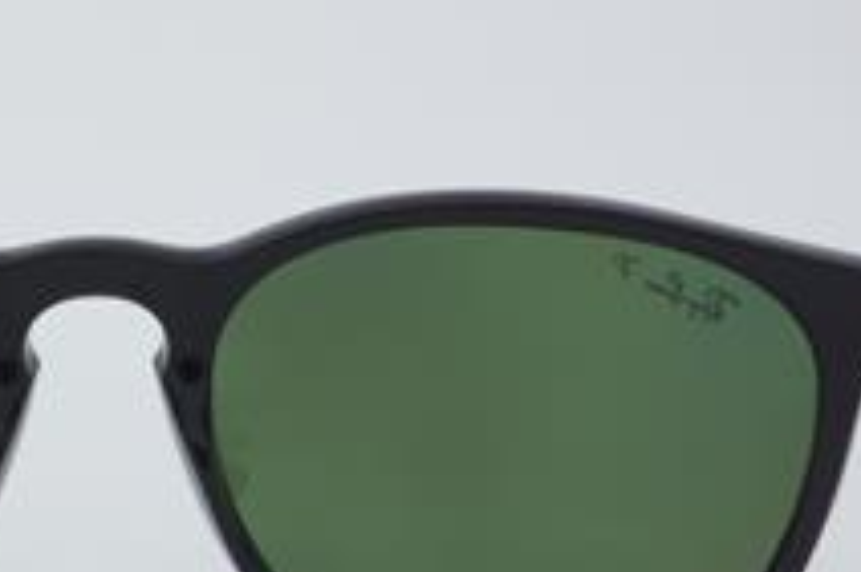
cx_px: 97
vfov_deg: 12.1
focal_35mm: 113
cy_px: 462
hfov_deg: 17.9
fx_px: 2700
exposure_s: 1/4
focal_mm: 40
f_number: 32
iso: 100
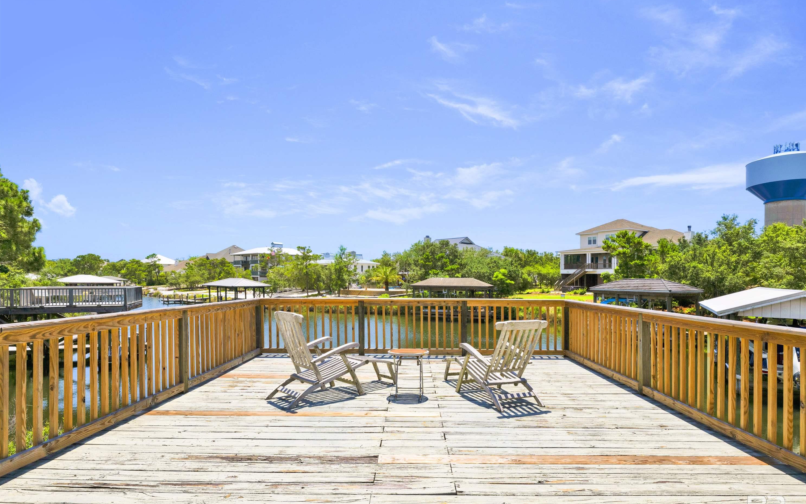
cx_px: 417
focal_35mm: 19
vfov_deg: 62.1
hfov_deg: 88.0
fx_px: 417
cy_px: 275
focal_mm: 18
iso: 400
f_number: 11
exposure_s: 1/1250
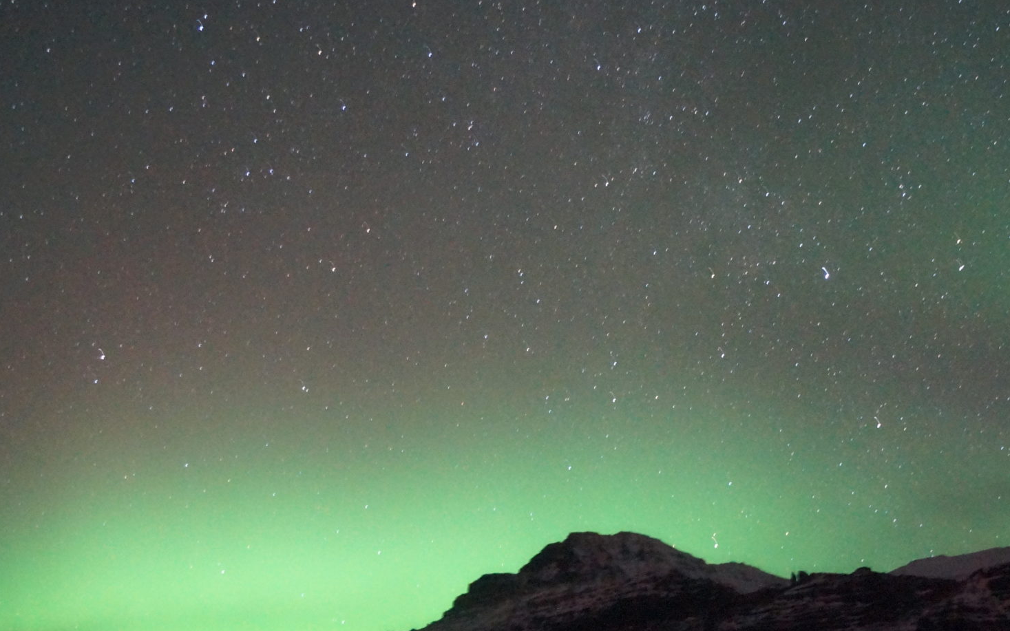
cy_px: 535
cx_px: 582
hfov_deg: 41.7
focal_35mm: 48
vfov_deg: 26.2
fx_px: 1321
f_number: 3.5
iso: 3200
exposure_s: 30
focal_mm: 18
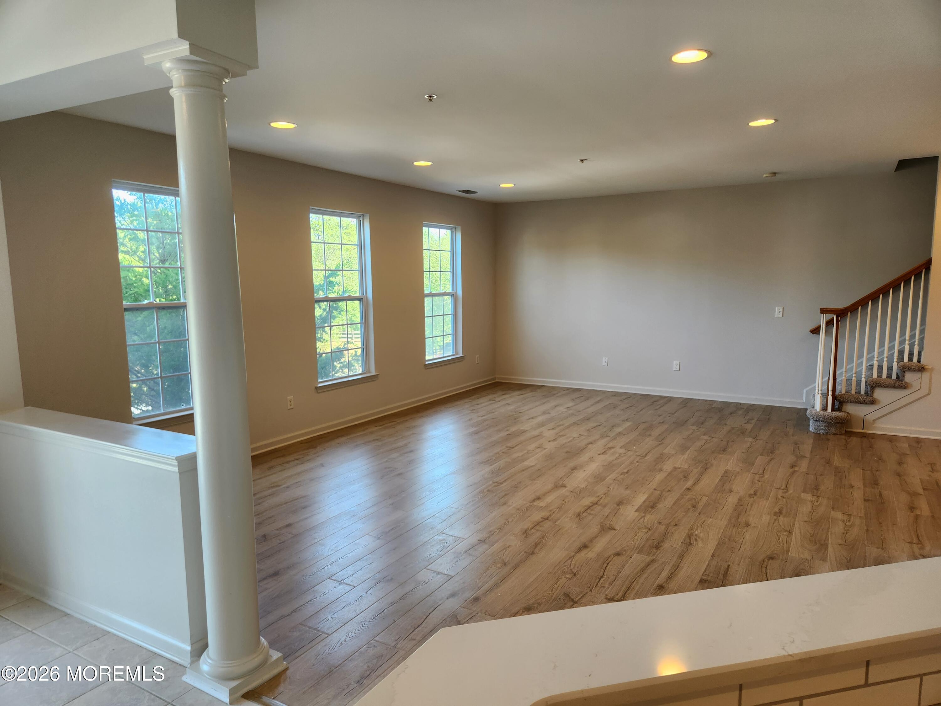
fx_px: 625
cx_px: 470
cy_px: 353
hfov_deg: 73.9
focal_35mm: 23
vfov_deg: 58.9
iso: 125
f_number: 1.8
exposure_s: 1/120
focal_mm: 5.4
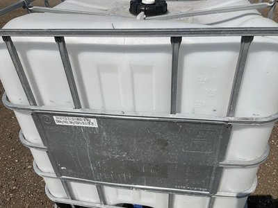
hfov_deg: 61.7
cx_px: 139
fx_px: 233
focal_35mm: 29
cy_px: 104
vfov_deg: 48.2
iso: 25
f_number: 1.8
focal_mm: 3
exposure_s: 1/5263
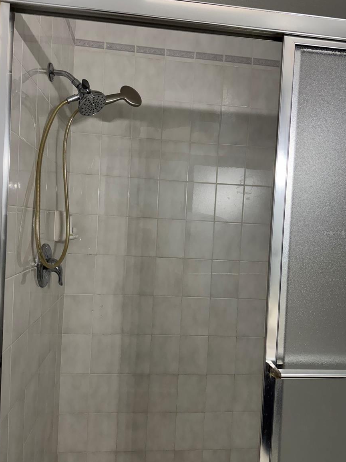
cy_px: 233
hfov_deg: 54.9
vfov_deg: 69.4
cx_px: 170
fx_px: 333
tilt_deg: -1.6
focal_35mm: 25
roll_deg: -2.9
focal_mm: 6.76
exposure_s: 1/120
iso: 200
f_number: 1.78
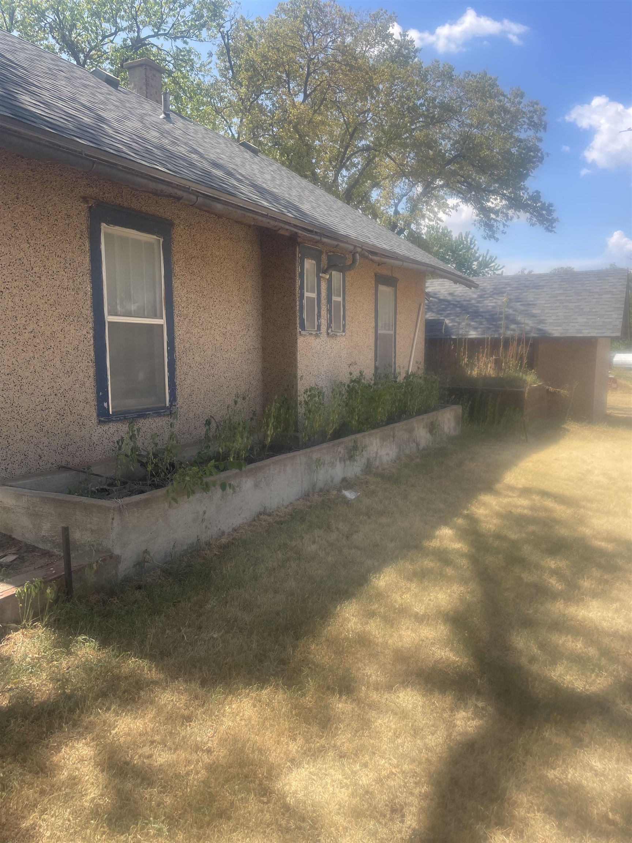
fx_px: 633
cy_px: 422
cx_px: 316
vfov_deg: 67.3
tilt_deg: -6.6
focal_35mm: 26
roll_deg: +1.5
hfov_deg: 53.1
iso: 32
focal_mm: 4.2
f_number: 1.6
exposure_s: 1/1043
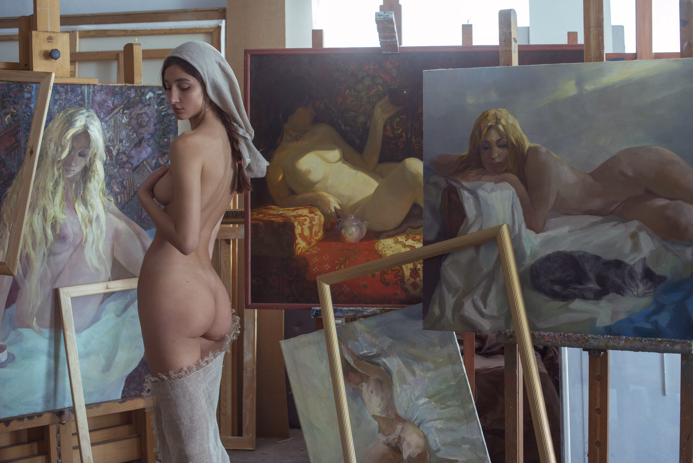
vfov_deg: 27.0
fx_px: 963
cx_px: 346
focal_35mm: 50
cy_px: 232
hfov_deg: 39.6
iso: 500
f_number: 3.2
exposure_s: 1/40
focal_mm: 50
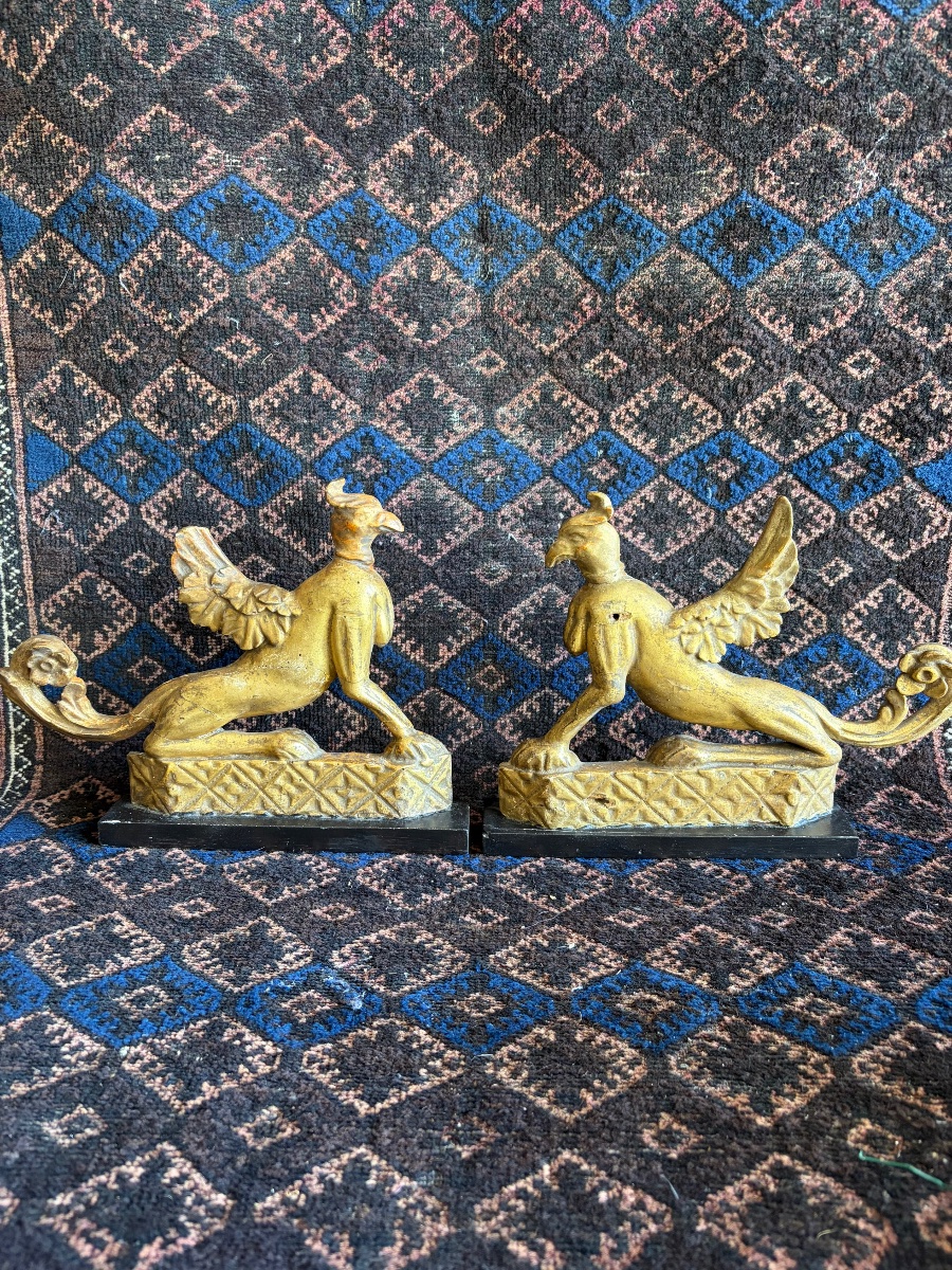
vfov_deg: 67.3
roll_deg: +0.2
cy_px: 635
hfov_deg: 53.1
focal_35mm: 26
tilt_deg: -14.8
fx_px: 953
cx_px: 476
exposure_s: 1/60
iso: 250
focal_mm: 5.96
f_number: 1.6
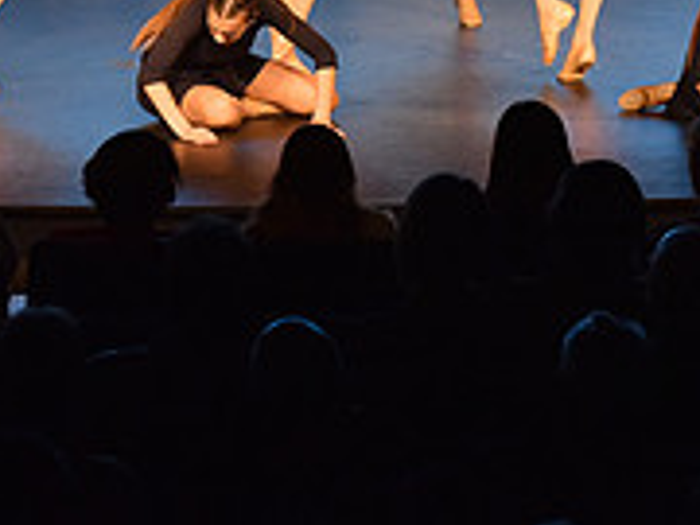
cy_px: -122
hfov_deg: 9.1
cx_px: 31
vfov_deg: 6.8
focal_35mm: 217
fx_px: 4388
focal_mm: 70
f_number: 4
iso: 2000
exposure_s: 1/200
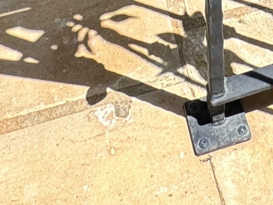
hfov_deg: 20.5
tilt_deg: -8.9
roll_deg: +2.0
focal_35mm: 93
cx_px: 261
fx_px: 733
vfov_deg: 10.1
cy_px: -459
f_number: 2.2
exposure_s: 1/343
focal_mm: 2.22
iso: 40
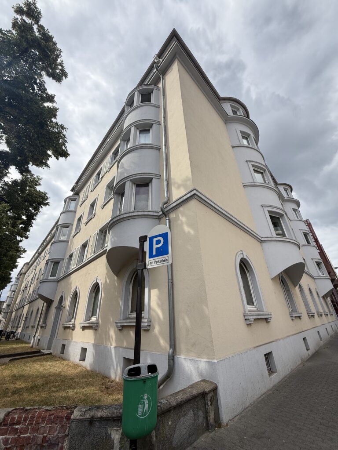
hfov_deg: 85.7
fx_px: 182
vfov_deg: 102.1
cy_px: 225
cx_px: 169
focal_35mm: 14
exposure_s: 1/1464
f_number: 2.2
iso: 50
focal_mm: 2.22
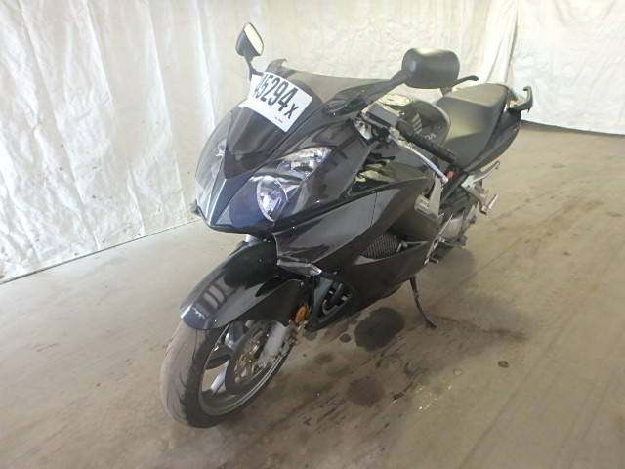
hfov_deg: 79.0
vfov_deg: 63.4
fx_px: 379
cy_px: 234
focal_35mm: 21
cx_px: 312
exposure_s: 1/30
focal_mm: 3.7
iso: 800
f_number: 3.5
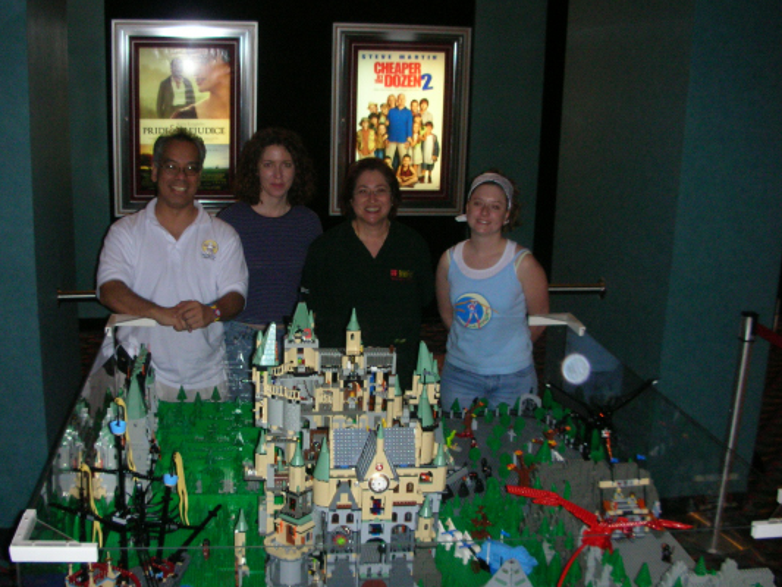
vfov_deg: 34.3
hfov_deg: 44.7
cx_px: 335
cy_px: 321
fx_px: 949
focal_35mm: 42
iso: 200
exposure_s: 1/60.1
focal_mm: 5.8
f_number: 3
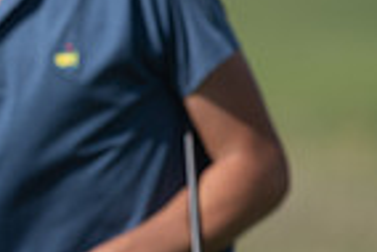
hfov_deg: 1.7
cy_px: 344
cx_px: -385
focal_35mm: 1225
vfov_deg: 1.1
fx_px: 12841
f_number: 5
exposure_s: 1/1600
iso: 200
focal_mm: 300
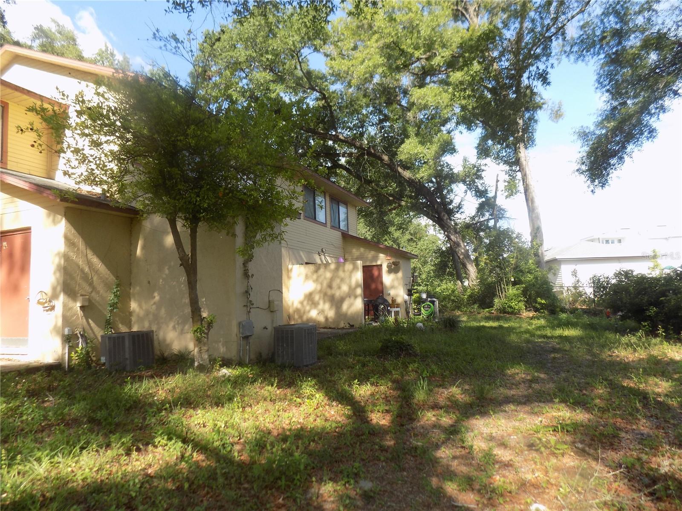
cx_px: 341
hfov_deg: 73.9
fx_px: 453
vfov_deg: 58.9
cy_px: 256
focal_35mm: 23
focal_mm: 4
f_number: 3.1
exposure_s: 1/320
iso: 80
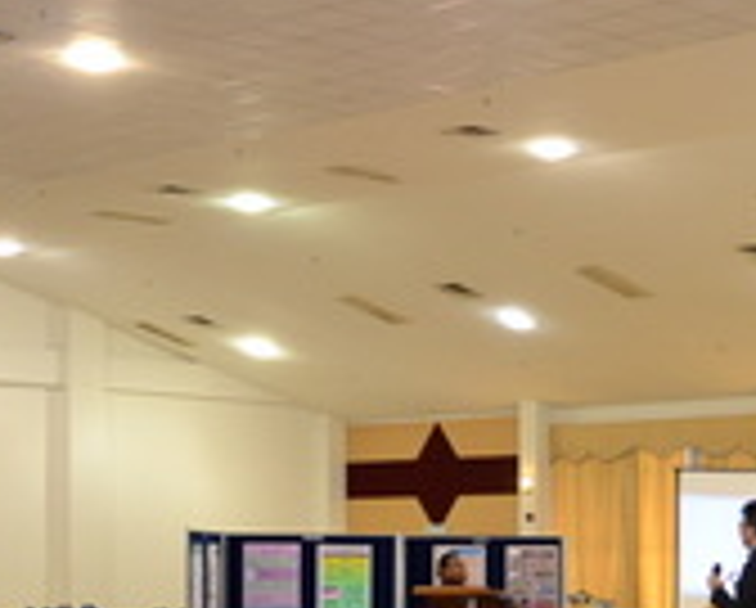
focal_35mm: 91
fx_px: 2035
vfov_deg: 16.6
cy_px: 599
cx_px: 801
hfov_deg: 20.2
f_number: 4.5
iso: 500
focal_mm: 17
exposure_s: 1/60
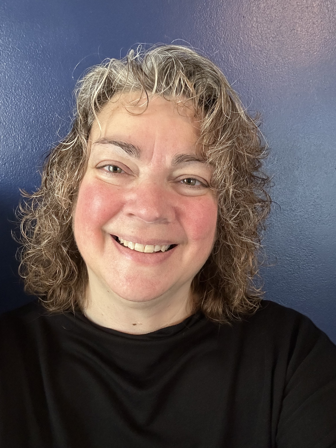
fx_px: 388
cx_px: 168
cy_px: 224
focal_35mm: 30
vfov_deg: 60.0
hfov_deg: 46.8
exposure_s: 1/60
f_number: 1.9
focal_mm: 2.69
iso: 250
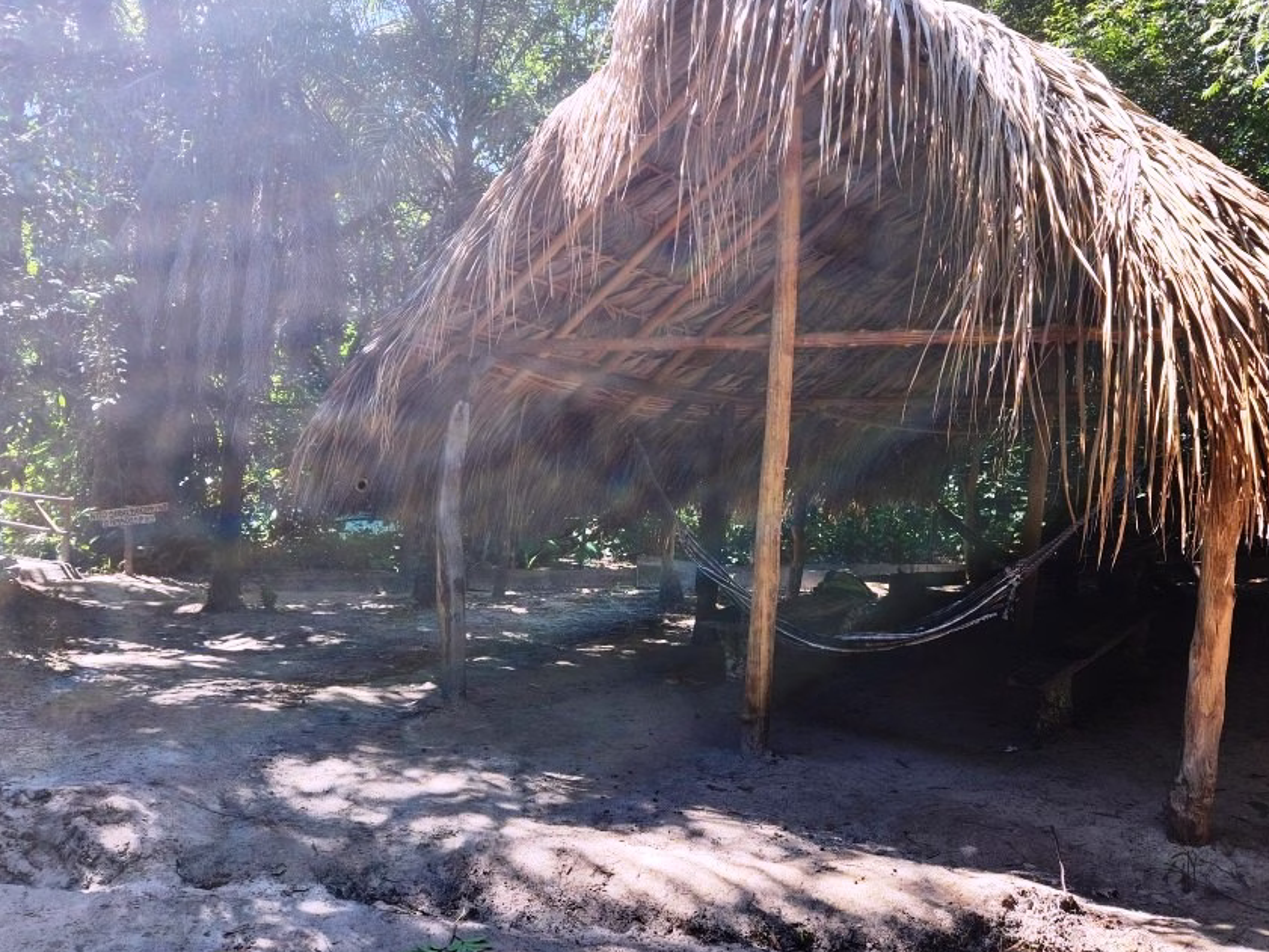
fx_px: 1027
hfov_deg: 63.4
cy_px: 404
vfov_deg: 49.6
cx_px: 625
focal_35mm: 28
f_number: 1.8
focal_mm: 5.4
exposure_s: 1/227
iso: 20
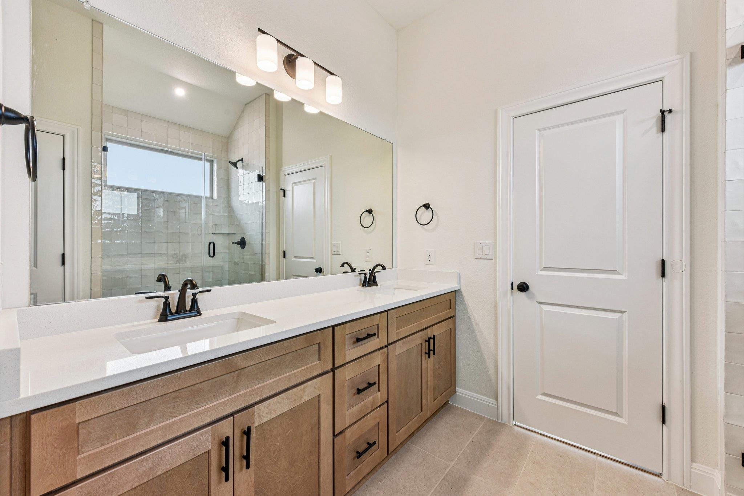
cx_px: 372
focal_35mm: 14
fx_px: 289
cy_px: 248
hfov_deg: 104.3
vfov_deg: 81.2
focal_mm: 14
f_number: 8
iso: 140
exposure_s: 1/15
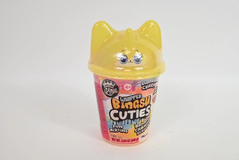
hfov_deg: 40.5
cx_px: 120
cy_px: 80
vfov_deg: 27.7
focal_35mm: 49
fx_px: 324
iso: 400
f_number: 5
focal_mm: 32.5
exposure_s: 1/160
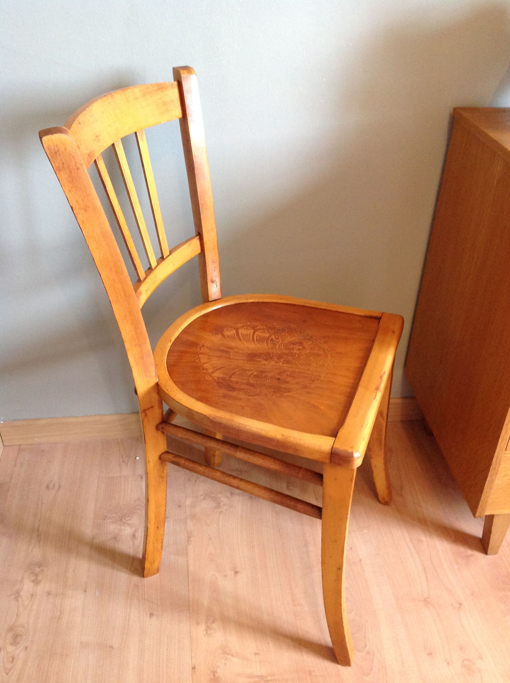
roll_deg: +0.6
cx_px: 255
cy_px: 342
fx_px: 689
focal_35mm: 35
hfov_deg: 40.6
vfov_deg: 52.7
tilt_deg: -34.6
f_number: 2.4
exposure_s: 1/15
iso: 200
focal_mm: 4.28
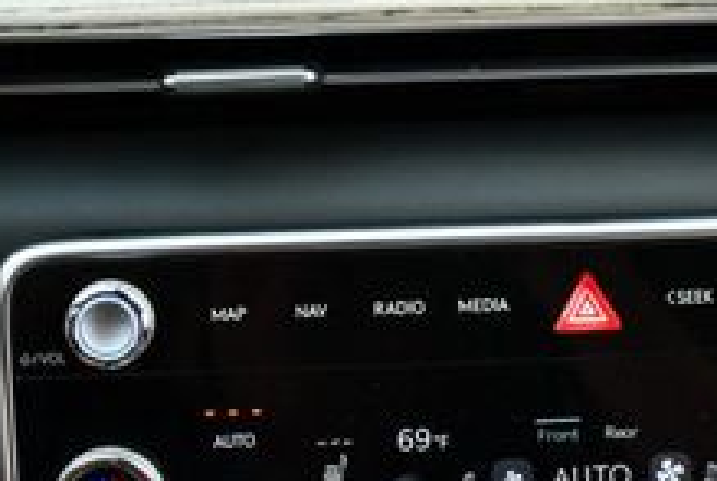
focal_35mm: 105
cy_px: -43
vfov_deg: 12.9
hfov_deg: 19.3
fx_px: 2096
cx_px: 485
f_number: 3.5
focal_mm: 18
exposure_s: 1/250
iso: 400
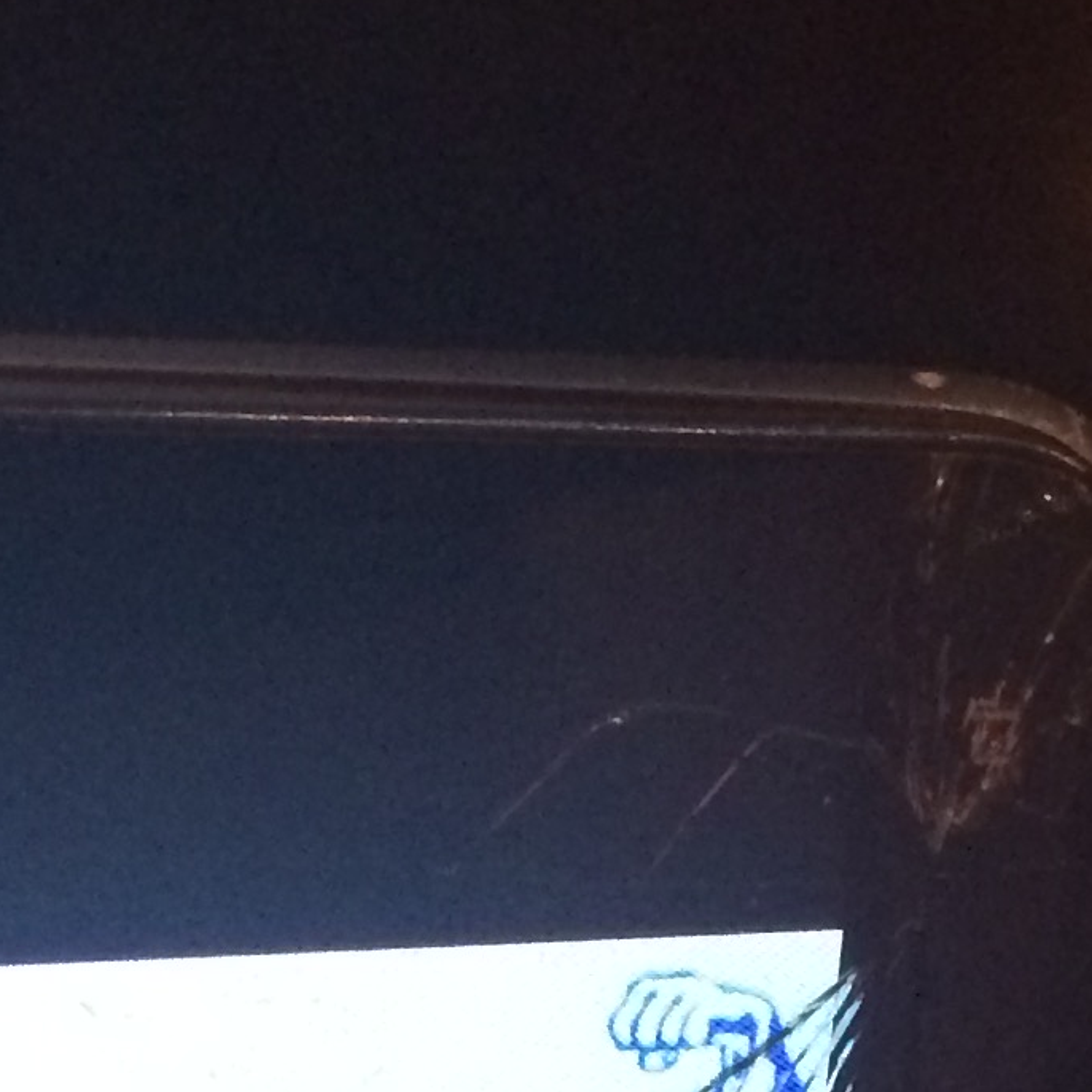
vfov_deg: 13.8
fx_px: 4354
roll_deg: -5.9
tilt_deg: -20.7
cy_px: 1366
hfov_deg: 14.2
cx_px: 805
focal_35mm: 122
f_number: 2.2
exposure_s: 1/17
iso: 400
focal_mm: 4.15
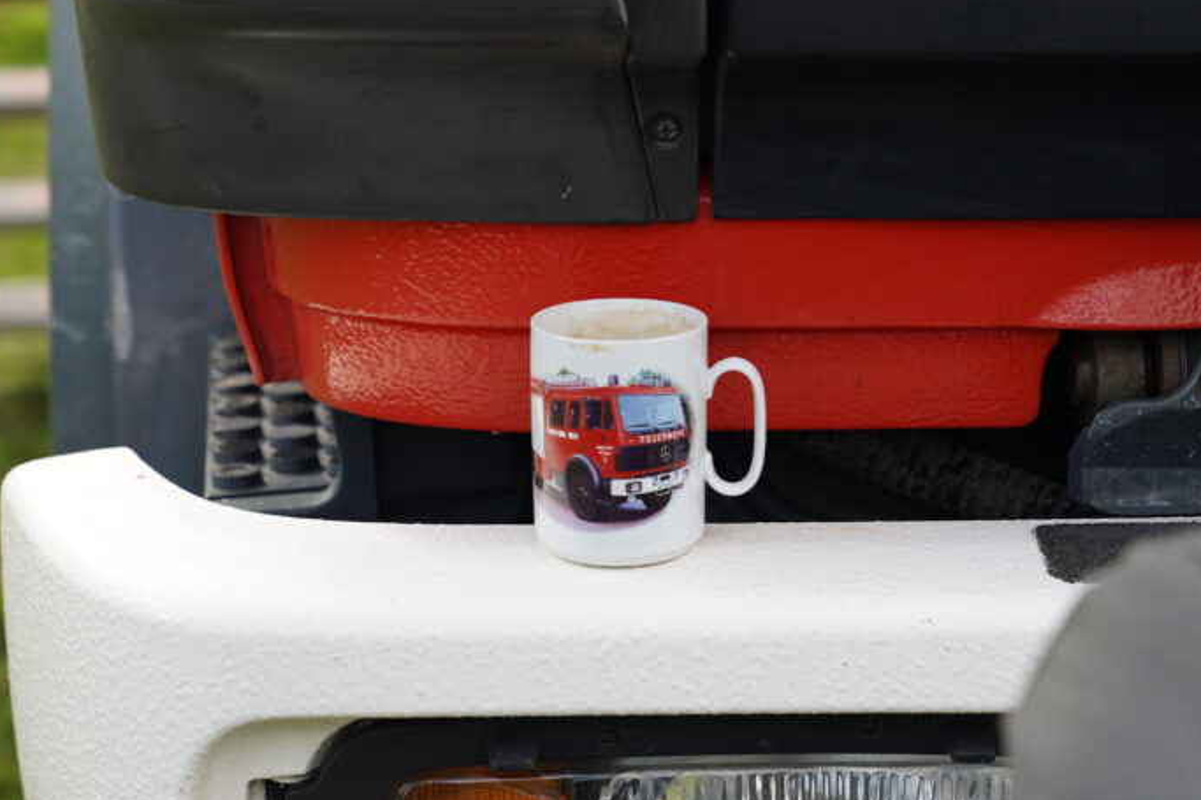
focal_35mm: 93
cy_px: 453
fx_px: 3102
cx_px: 601
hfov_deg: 21.9
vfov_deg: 14.7
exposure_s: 1/160
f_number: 4
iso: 160
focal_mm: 62
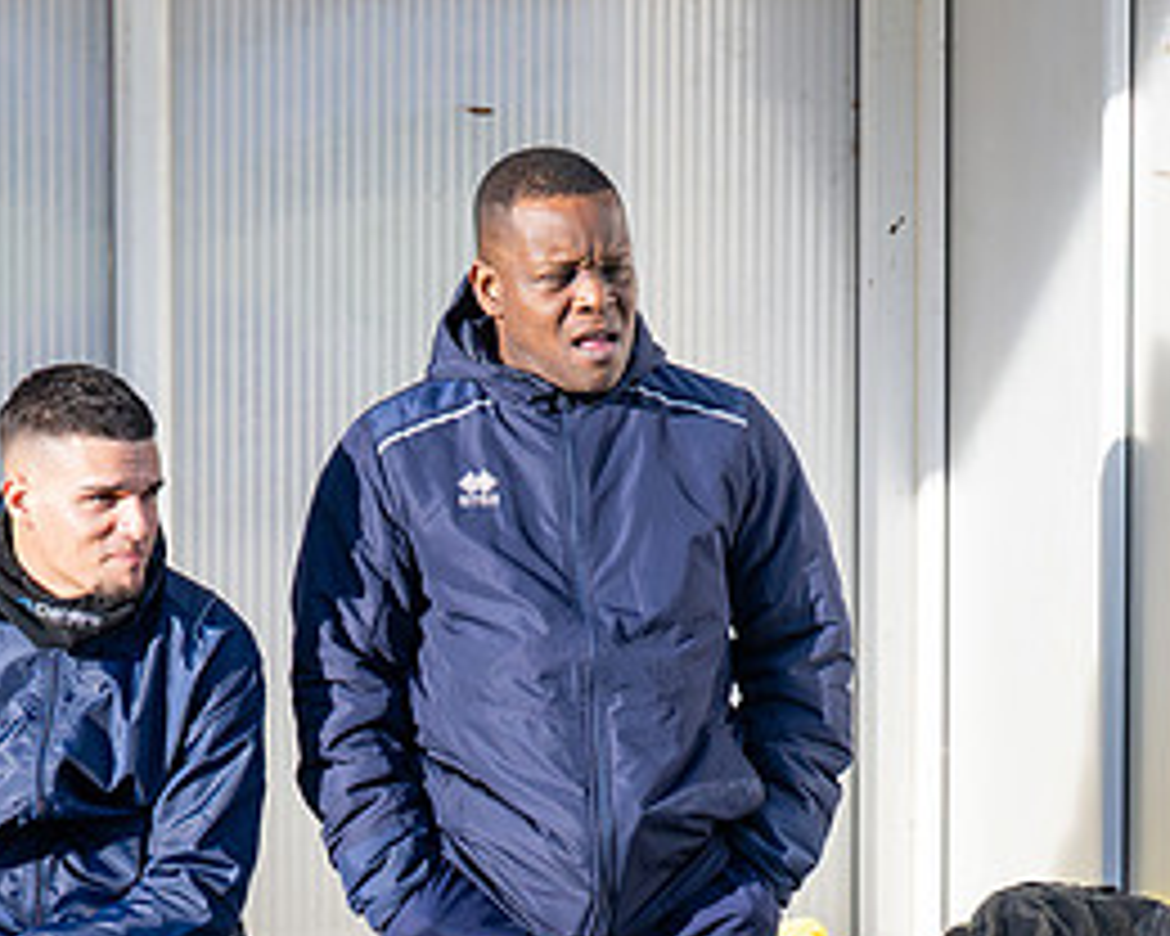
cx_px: 324
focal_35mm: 302
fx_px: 10457
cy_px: 879
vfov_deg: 5.1
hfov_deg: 6.4
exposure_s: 1/1600
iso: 500
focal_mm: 76
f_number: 5
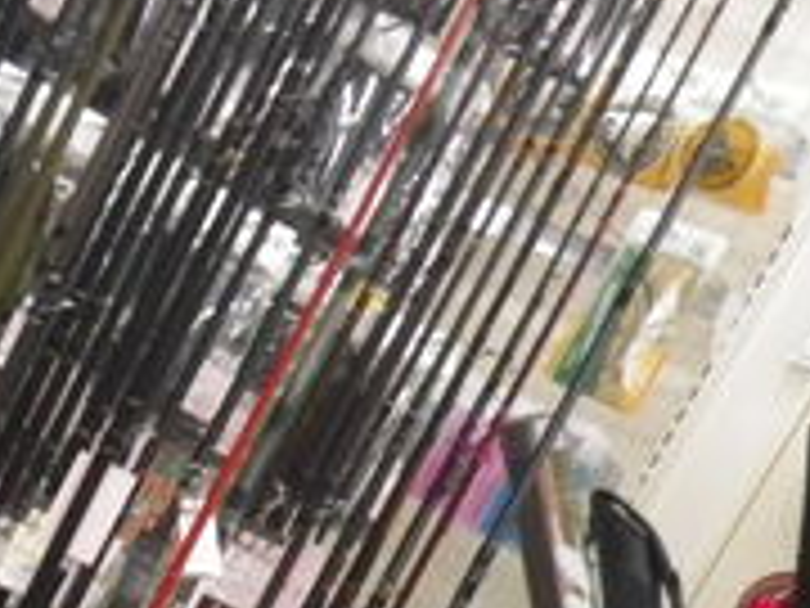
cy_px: 1045
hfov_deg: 14.5
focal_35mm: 121
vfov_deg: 11.5
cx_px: -598
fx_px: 2831
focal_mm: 6.1
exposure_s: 1/50
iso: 400
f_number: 3.8
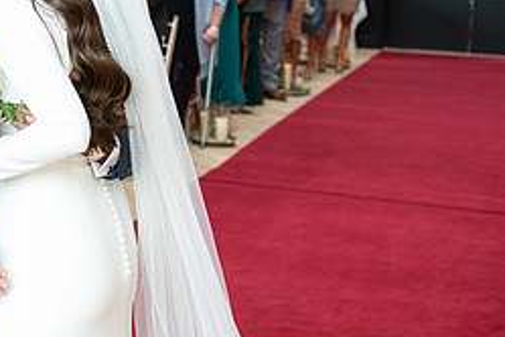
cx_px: -47
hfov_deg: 19.9
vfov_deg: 13.8
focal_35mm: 98
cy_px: 31
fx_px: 1375
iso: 640
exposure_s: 1/160
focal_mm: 42
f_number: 3.5
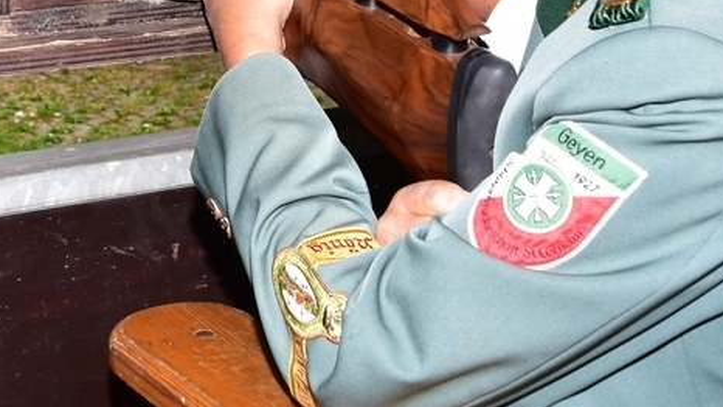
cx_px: 74
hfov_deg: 21.9
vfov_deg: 12.1
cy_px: -223
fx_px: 1821
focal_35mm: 95
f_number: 6.3
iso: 640
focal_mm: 22
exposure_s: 1/60
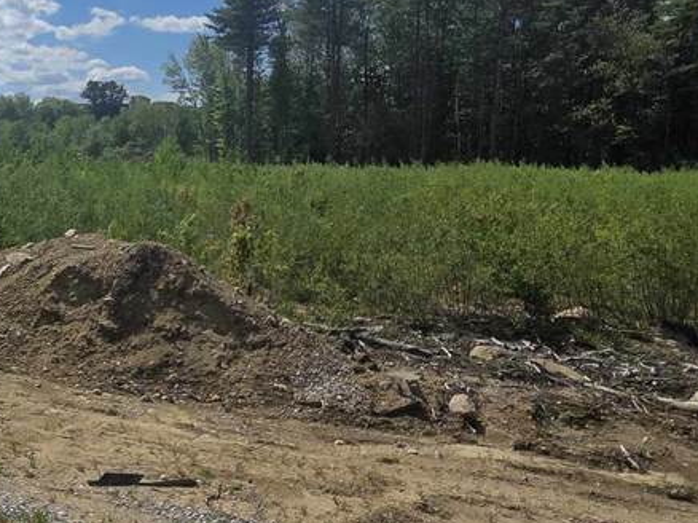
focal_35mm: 38
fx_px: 766
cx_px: -100
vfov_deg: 37.7
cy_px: 239
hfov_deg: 38.7
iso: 50
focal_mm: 2.2
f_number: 2.2
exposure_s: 1/3913
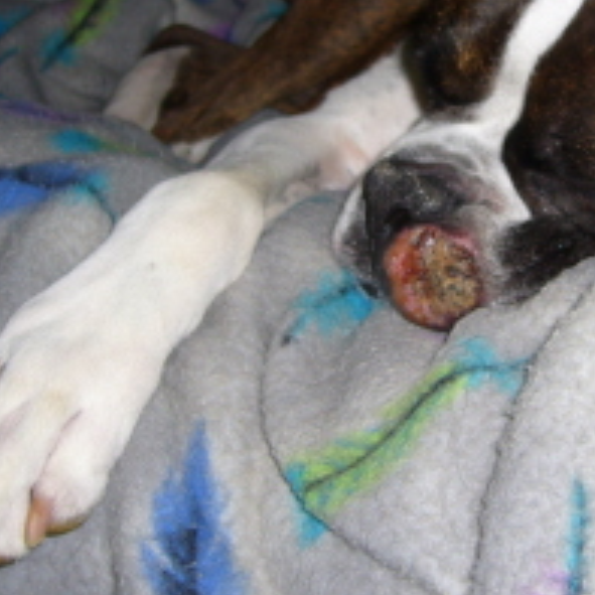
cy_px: 157
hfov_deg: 24.8
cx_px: 438
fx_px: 1342
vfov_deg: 24.8
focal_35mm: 69
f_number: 2.8
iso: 80
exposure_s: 1/60
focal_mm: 5.8
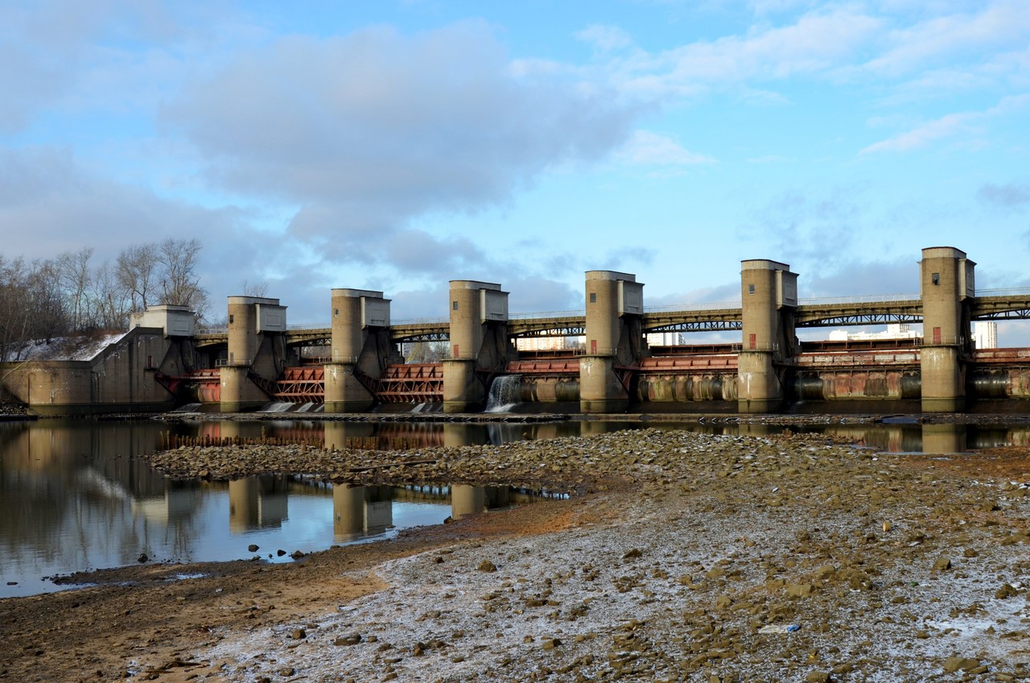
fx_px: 1028
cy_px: 342
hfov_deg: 53.2
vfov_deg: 36.7
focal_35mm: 36
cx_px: 515
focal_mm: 24
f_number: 8
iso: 180
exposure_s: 1/250
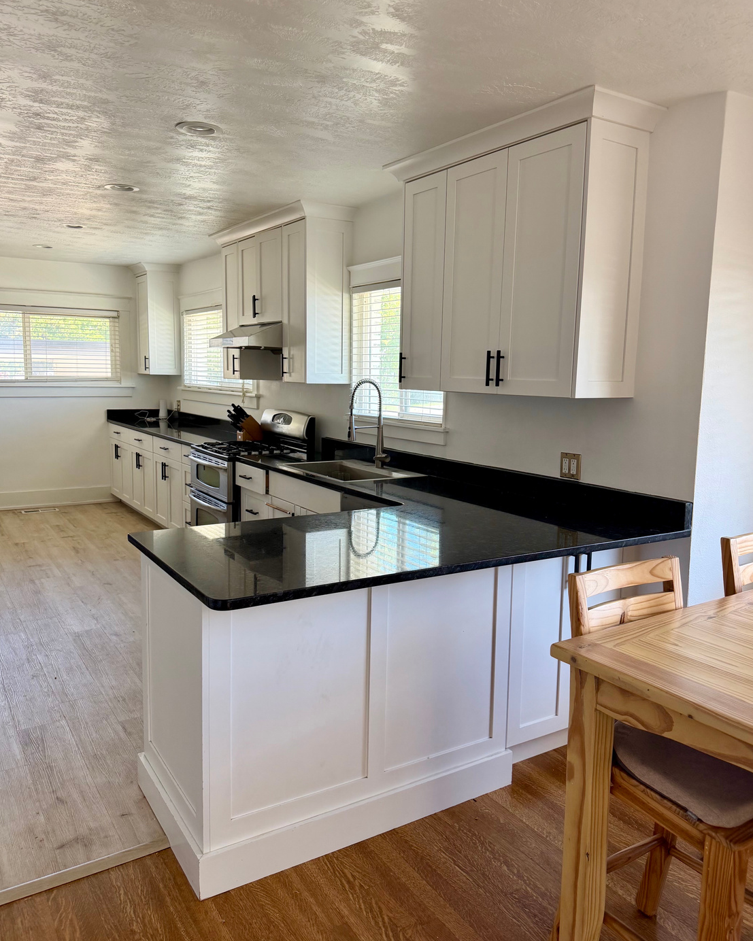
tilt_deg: -7.3
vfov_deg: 66.0
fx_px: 724
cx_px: 385
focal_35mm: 26
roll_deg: -1.2
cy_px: 464
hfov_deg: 54.9
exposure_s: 1/141
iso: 160
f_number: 1.78
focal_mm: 6.76
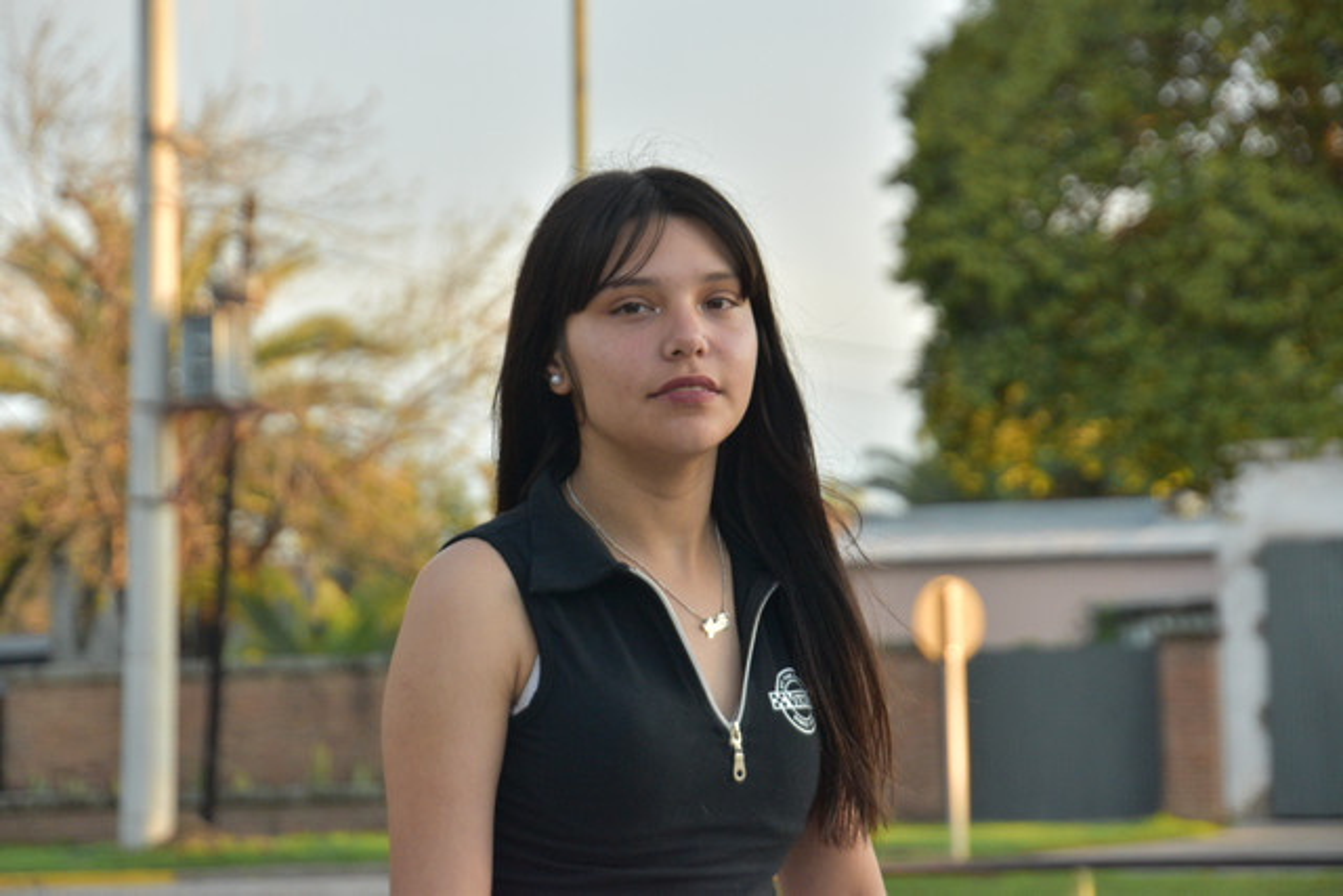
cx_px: 672
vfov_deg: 9.9
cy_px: 448
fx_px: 5149
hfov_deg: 14.9
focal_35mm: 138
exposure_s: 1/640
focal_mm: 92
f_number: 5.6
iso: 1000
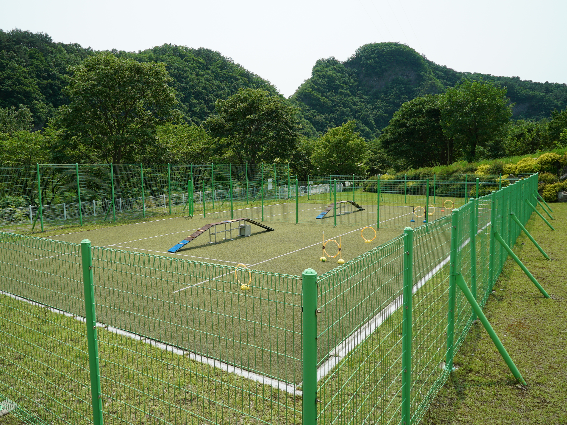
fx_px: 426
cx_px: 252
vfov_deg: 53.1
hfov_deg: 67.1
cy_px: 212
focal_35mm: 26
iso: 200
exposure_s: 1/200
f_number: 11
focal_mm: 24
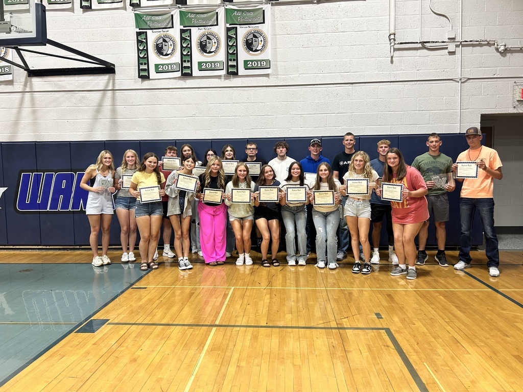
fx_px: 393
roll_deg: +0.9
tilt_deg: -4.2
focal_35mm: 26
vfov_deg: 53.1
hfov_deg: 67.3
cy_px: 196
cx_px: 262
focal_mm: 5.7
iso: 100
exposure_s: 1/60
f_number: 1.5
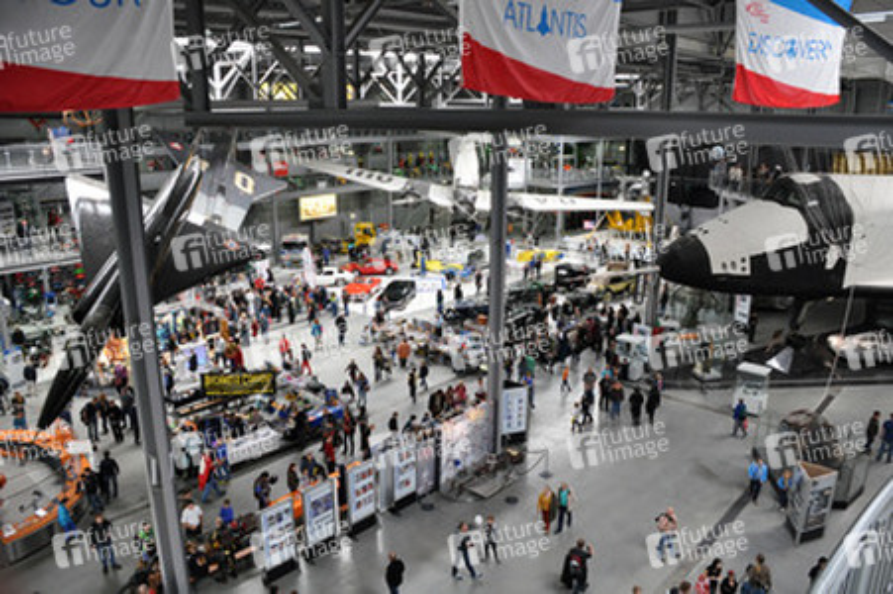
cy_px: 297
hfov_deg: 67.4
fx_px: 669
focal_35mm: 27
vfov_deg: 47.9
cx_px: 446
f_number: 4
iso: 800
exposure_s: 1/60
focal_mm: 18
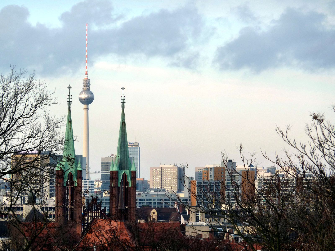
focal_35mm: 210
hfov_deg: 9.4
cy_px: 126
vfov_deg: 7.1
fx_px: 2032
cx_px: 168
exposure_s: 1/250
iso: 125
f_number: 4.6
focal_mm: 34.4
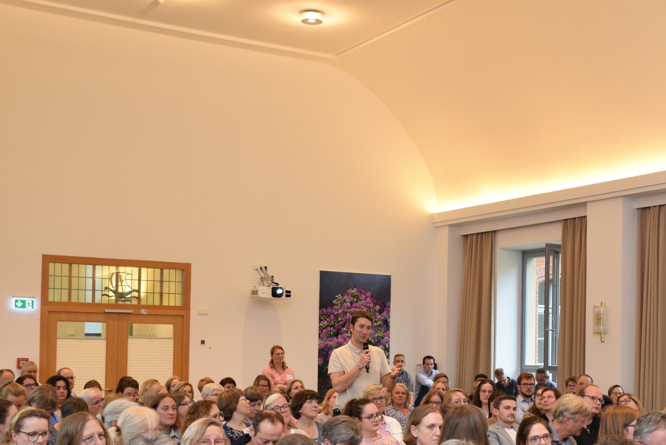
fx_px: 1073
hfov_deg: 34.2
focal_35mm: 58
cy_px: 309
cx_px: 441
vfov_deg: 23.3
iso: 800
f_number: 6.3
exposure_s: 1/60
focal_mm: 26
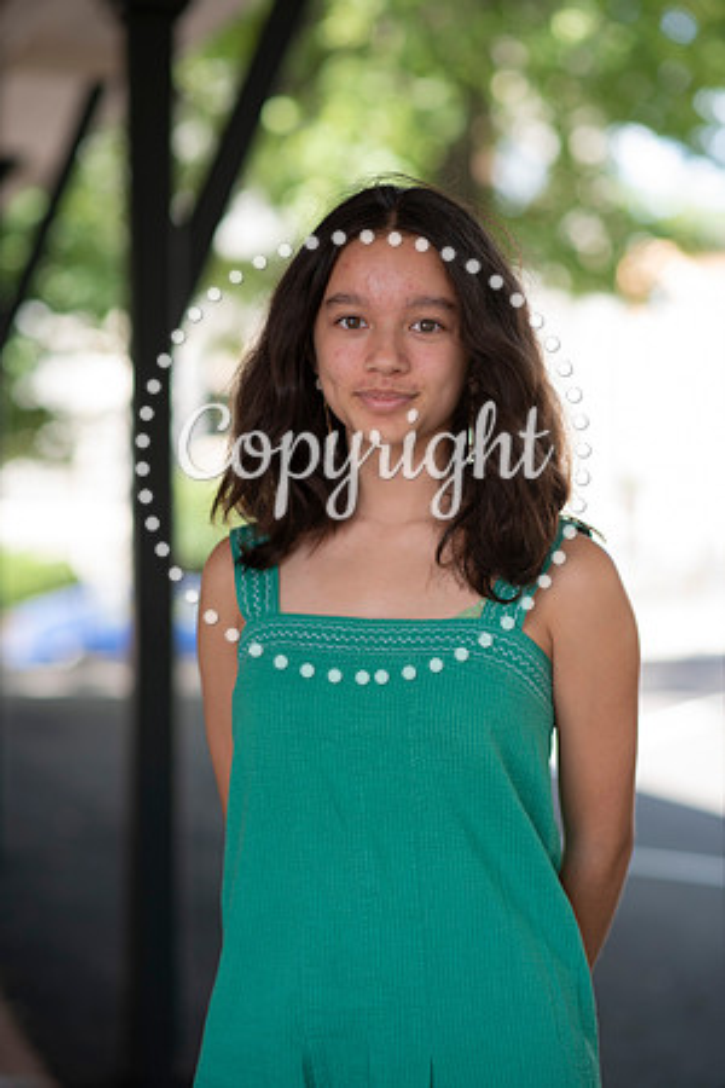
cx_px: 362
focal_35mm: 85
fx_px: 2568
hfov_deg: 16.1
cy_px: 544
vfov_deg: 23.9
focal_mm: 85
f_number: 2.5
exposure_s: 1/320
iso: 200
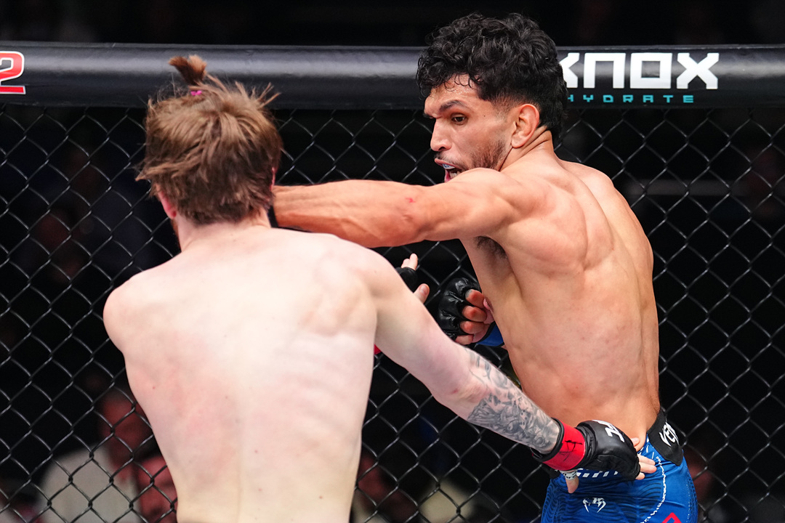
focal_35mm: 135
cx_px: 392
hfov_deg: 15.2
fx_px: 2944
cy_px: 262
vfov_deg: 10.2
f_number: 2.8
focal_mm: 135
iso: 2500
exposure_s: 1/1600
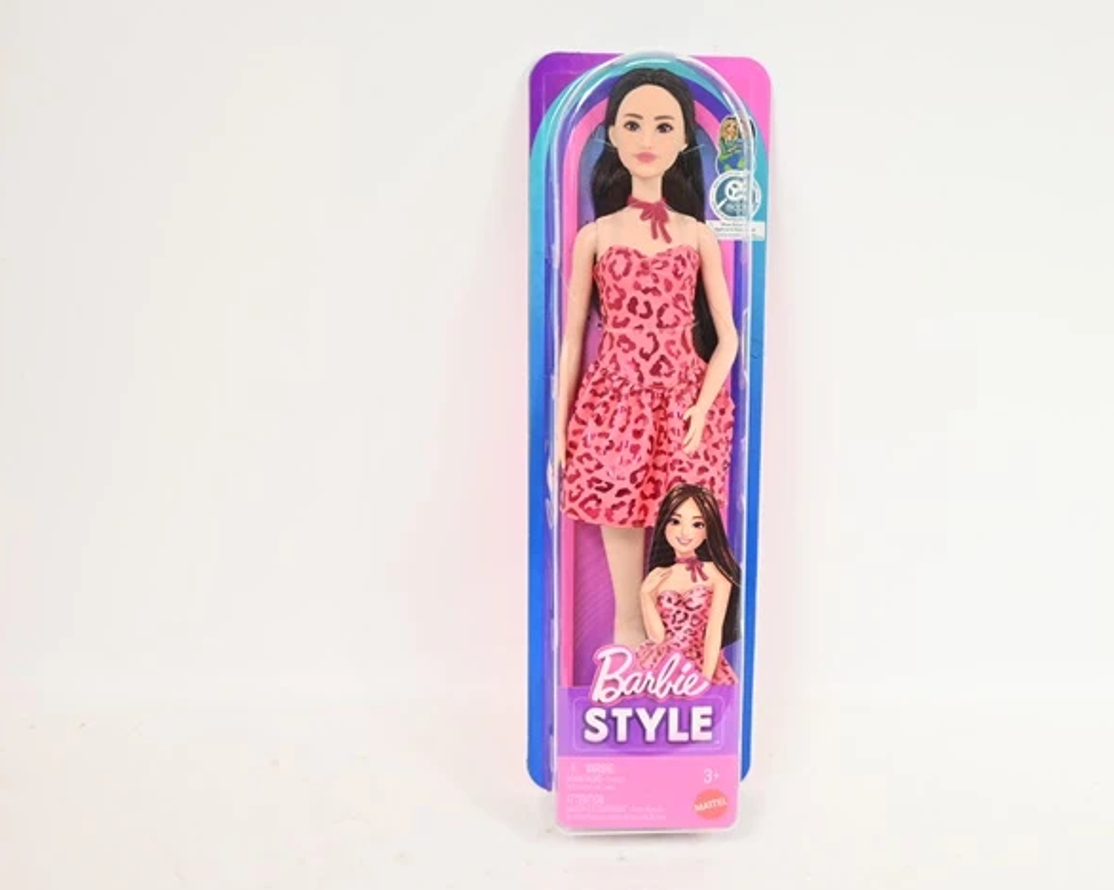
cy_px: 440
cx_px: 628
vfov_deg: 38.3
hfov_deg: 46.9
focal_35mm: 39
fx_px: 1281
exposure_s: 1/125
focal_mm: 22.5
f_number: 4
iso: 400
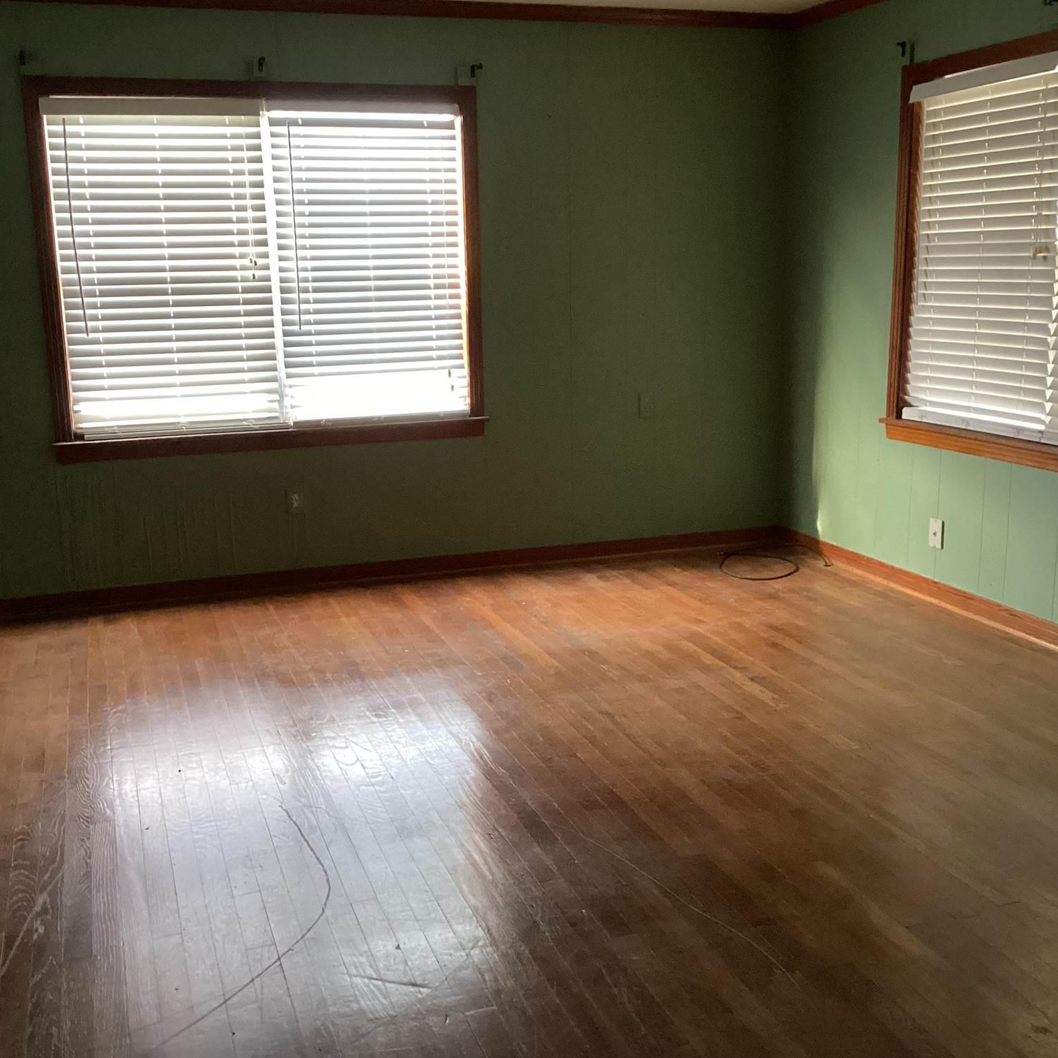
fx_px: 1279
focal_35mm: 37
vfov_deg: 44.9
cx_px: 533
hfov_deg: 44.9
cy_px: 524
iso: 320
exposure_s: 1/60
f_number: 2.4
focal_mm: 3.3
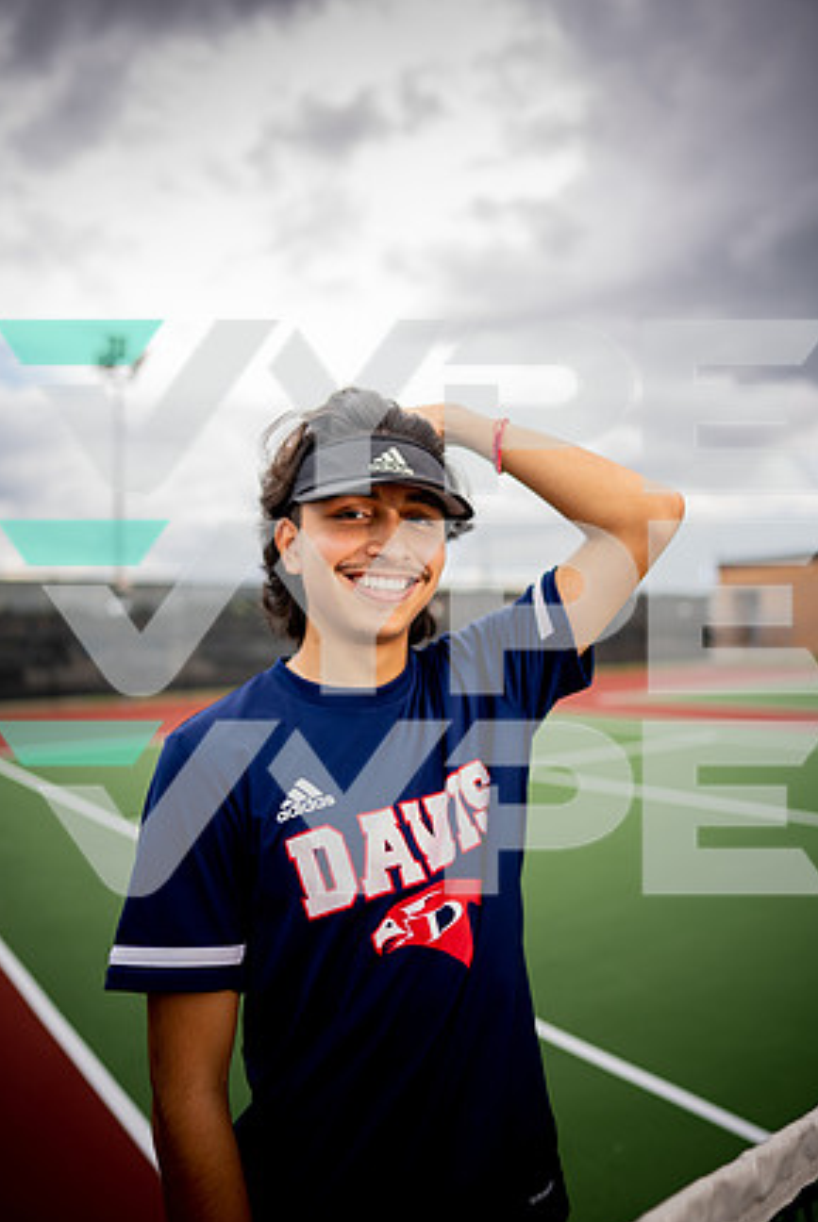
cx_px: 417
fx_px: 850
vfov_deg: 71.5
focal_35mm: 25
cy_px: 608
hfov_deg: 51.4
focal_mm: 24
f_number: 1.4
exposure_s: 1/1250
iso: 50
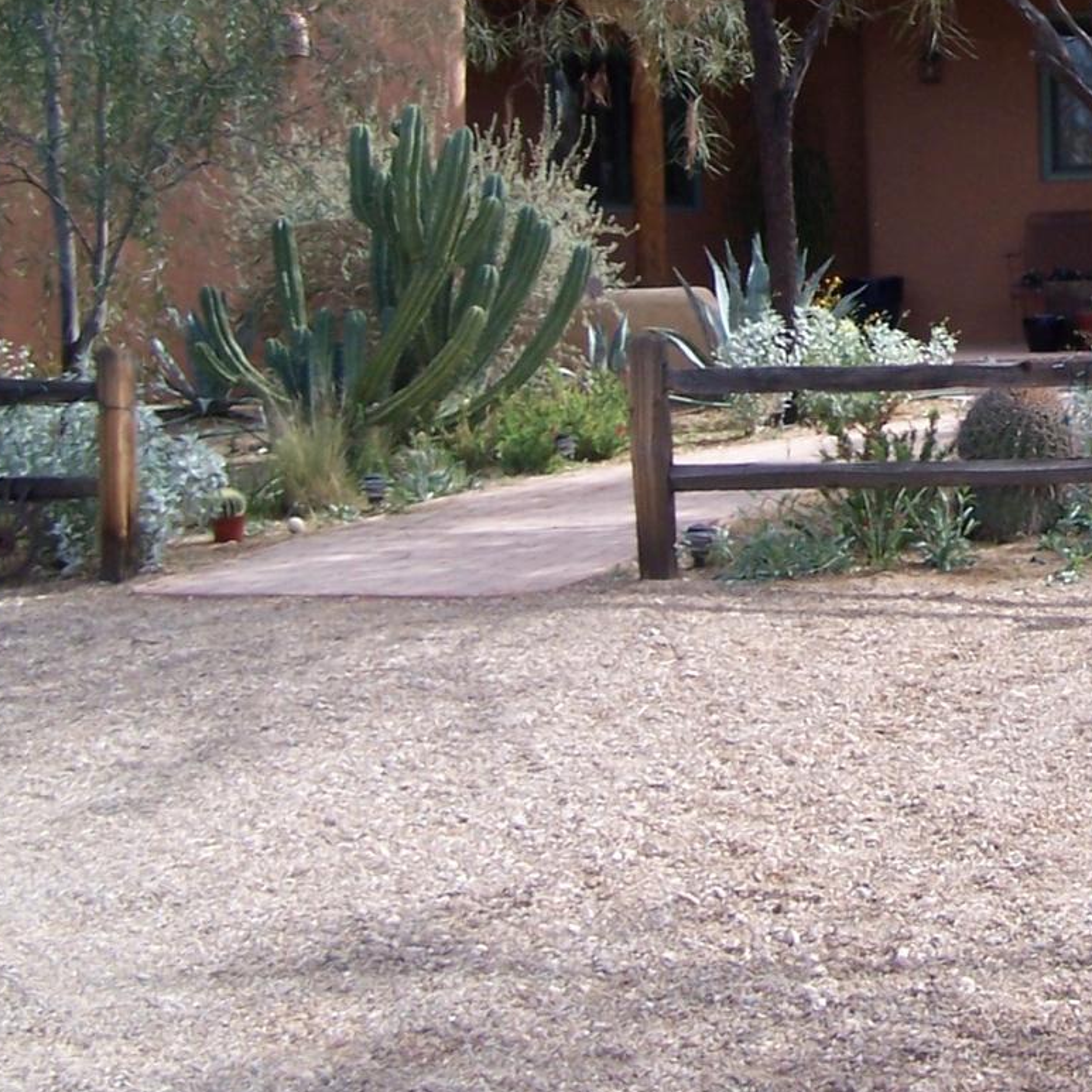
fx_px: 3176
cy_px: 151
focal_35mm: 89
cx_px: 1202
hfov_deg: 18.7
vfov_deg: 19.2
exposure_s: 1/500
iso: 80
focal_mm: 6.3
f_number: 2.8
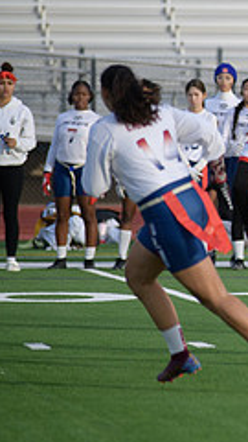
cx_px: 470
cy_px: 134
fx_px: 5927
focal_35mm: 507
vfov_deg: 4.3
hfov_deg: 2.4
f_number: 2.8
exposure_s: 1/4000
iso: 640
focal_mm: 200
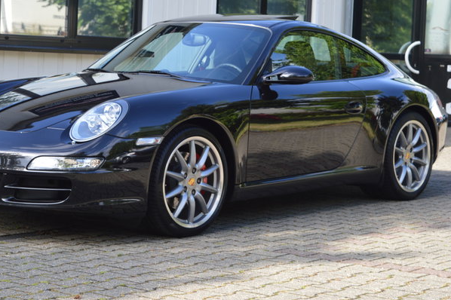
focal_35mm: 87
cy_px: 113
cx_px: 173
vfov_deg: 15.7
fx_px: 1085
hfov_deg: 23.4
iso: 125
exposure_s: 1/125
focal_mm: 45
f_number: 5.6
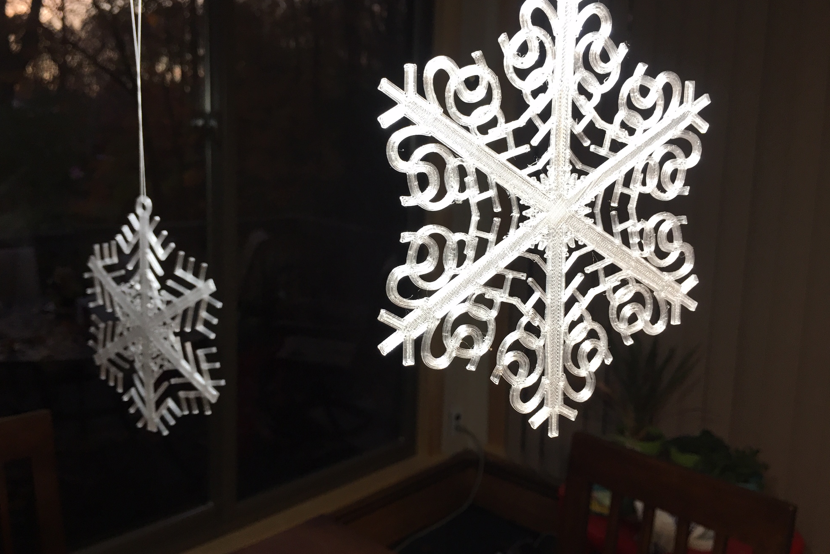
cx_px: 404
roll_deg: -0.1
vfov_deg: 42.3
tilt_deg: -8.8
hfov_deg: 60.3
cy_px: 267
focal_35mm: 31
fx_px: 715
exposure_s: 1/15
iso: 25
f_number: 2.2
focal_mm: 4.15
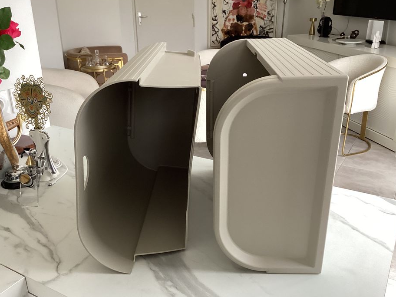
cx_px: 187
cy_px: 157
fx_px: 389
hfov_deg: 53.9
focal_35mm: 34
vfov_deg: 41.8
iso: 125
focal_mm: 3.3
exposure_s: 1/60
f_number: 2.4
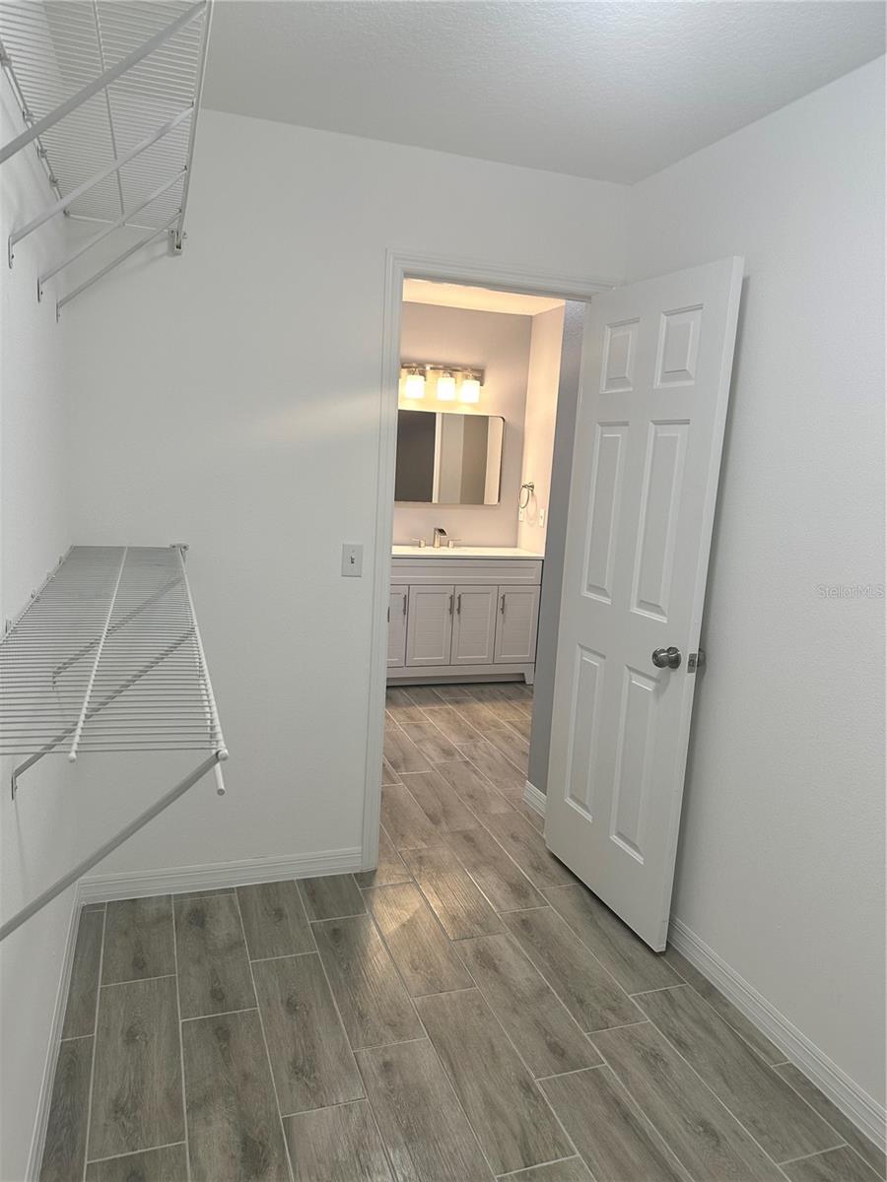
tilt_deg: -8.6
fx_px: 820
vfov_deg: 71.6
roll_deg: -4.6
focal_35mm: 24
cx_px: 444
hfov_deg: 56.8
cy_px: 591
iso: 125
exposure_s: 1/120
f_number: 1.78
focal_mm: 6.86
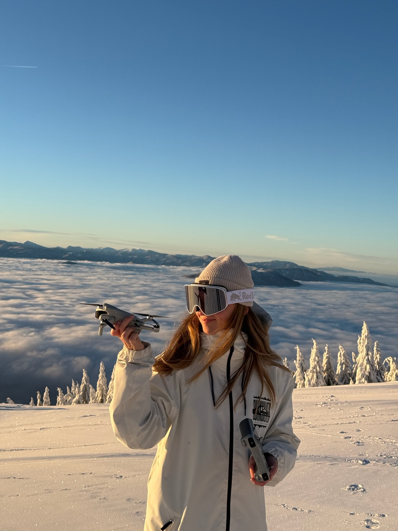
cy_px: 266
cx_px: 199
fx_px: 736
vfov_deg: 39.7
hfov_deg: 30.3
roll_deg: -4.0
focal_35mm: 48
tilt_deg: -0.6
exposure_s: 1/2667
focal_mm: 6.76
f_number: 1.78
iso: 64
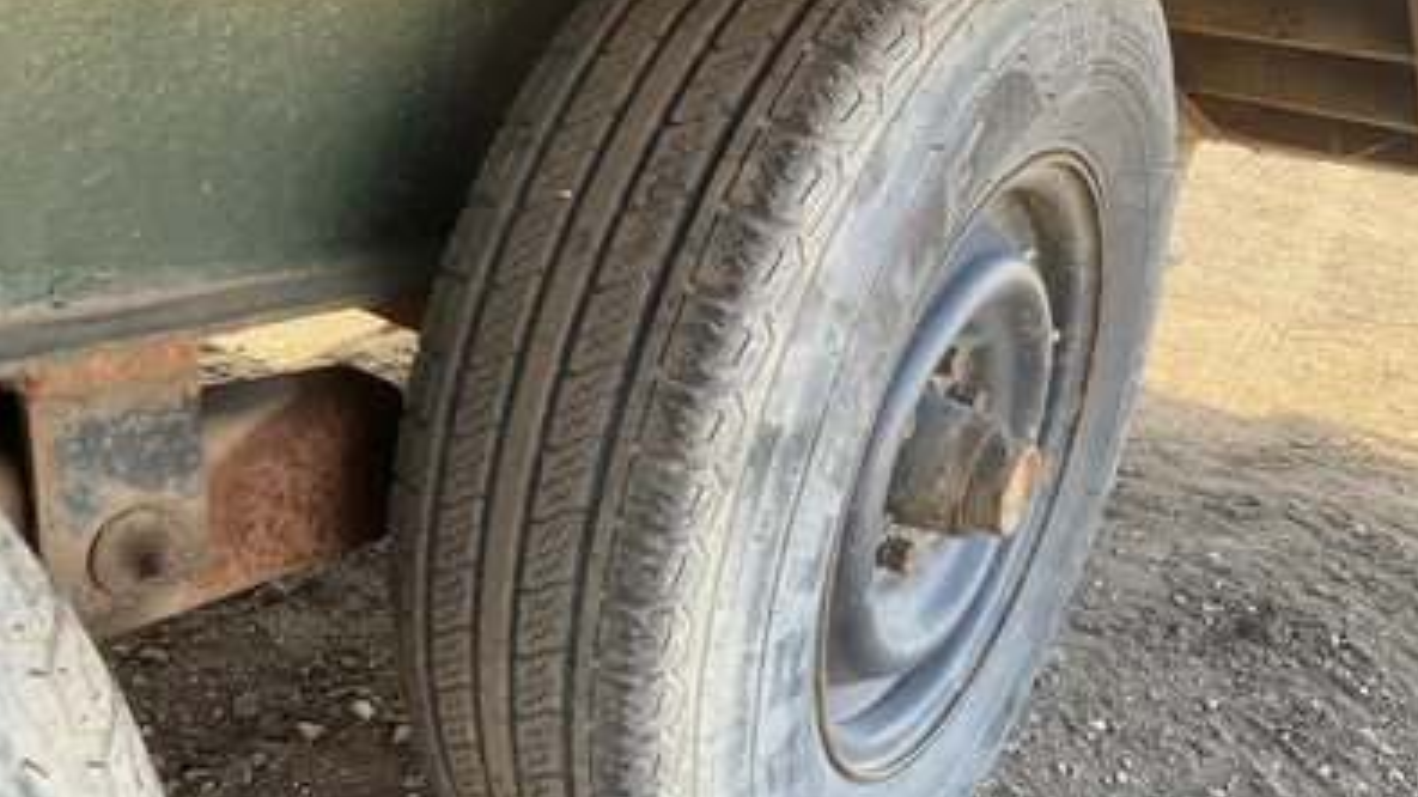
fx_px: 1203
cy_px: 460
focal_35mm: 32
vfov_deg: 36.6
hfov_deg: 61.0
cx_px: 714
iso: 50
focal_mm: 3
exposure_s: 1/122
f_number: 1.8
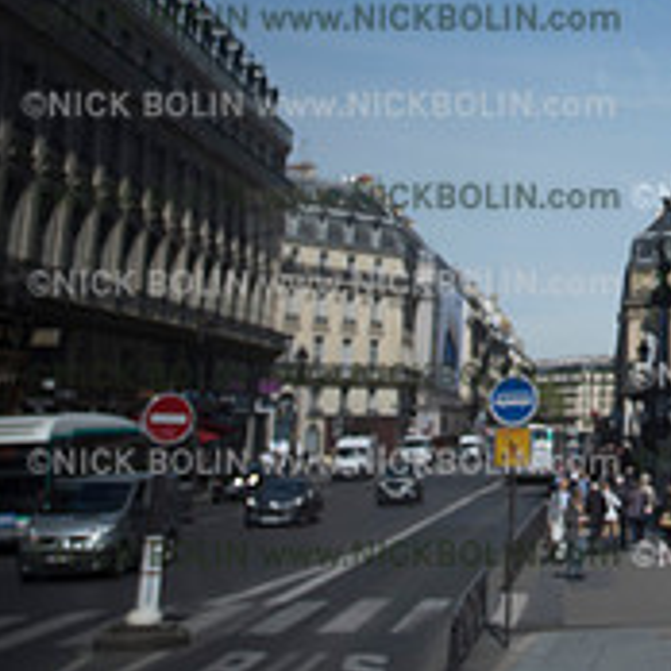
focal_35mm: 68
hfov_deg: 22.1
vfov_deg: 23.7
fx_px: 1491
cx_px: 926
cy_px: -71
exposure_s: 1/2500
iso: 200
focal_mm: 24
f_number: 2.8
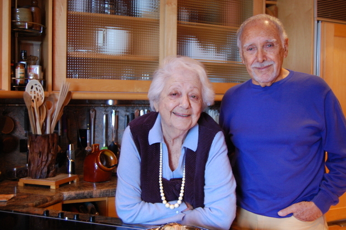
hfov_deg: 43.6
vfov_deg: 29.8
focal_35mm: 45
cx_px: 173
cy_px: 115
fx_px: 432
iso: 800
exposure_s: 1/13
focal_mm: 30
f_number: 4.2
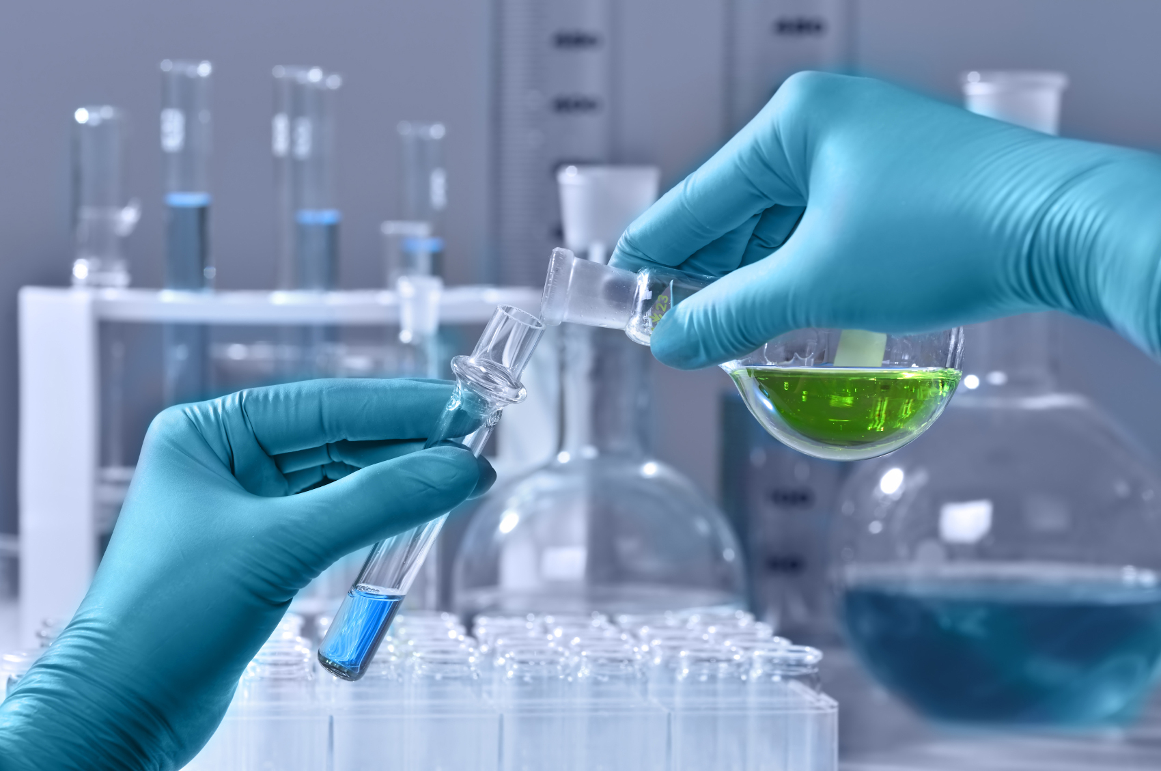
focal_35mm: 105
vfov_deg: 13.0
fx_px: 3382
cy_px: 386
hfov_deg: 19.5
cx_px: 580
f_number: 7.1
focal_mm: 105
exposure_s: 1/160
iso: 100
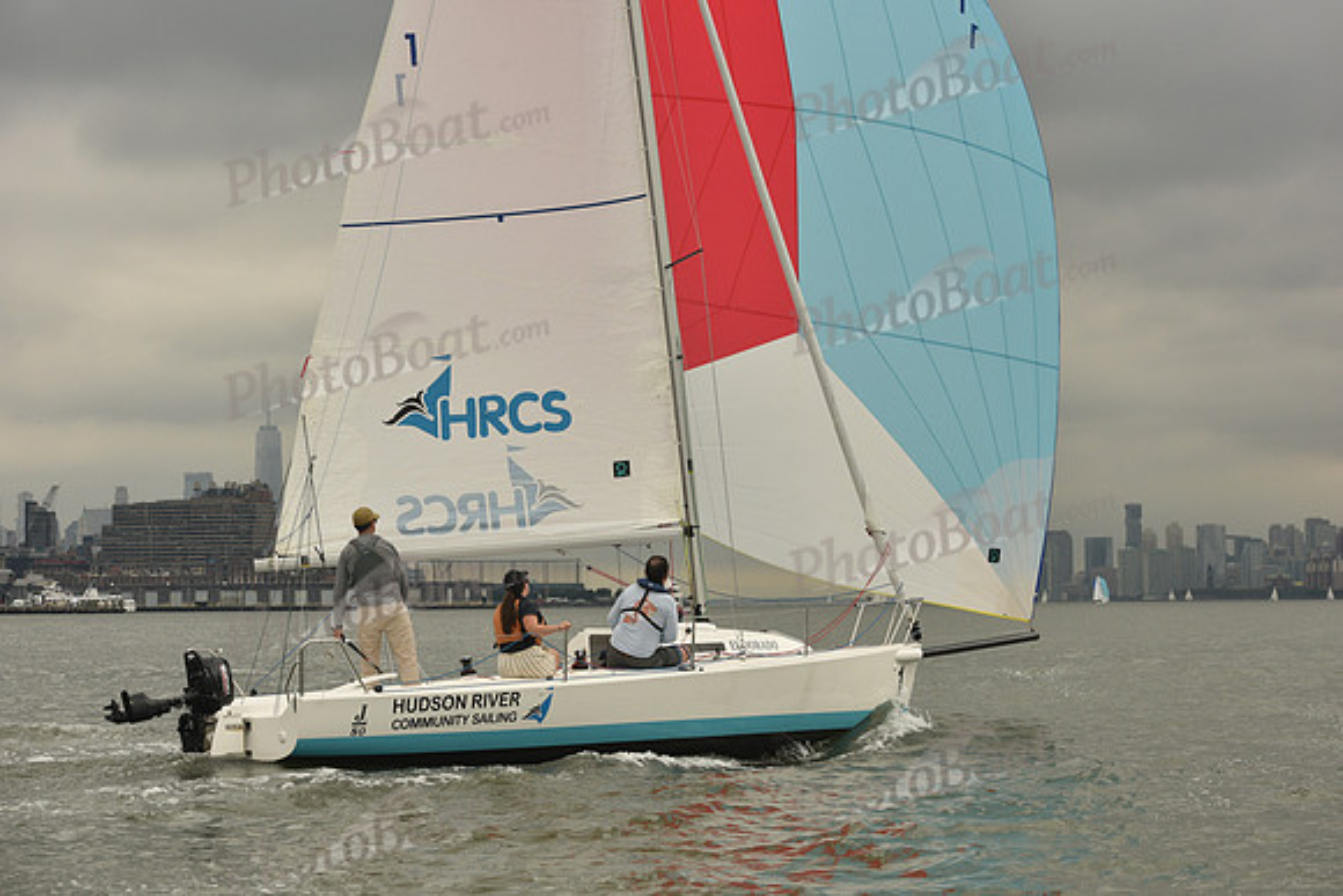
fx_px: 2612
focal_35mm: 70
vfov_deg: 19.5
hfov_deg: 28.8
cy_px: 448
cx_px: 672
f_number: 7.1
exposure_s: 1/1250
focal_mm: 70
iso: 320
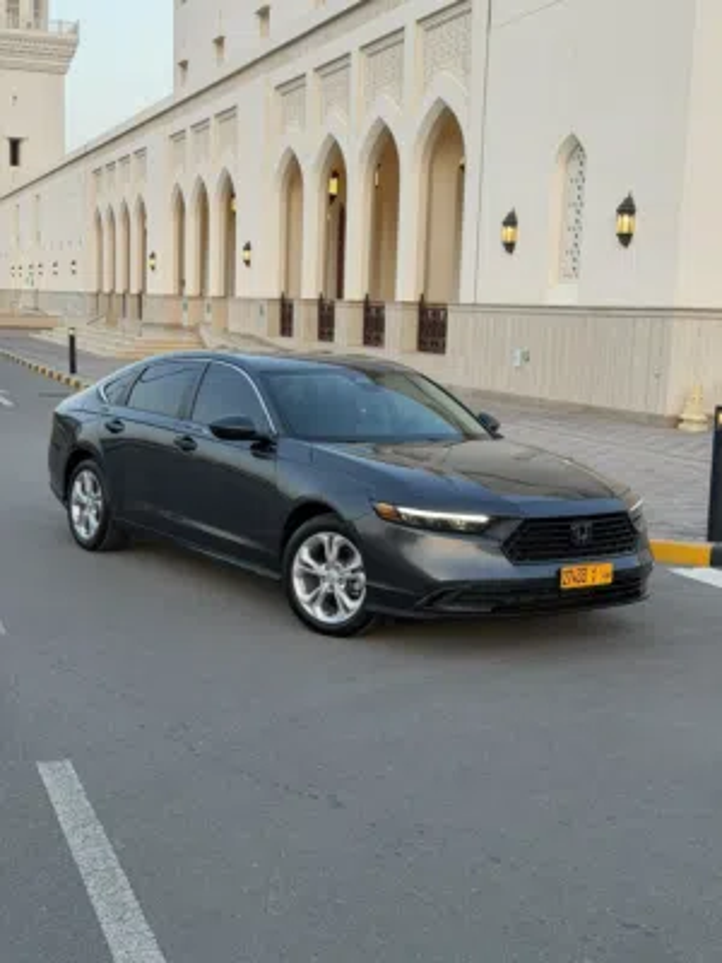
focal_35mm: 48
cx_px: 361
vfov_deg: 39.7
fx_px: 1335
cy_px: 482
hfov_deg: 30.3
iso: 50
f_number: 1.78
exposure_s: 1/100
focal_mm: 6.76
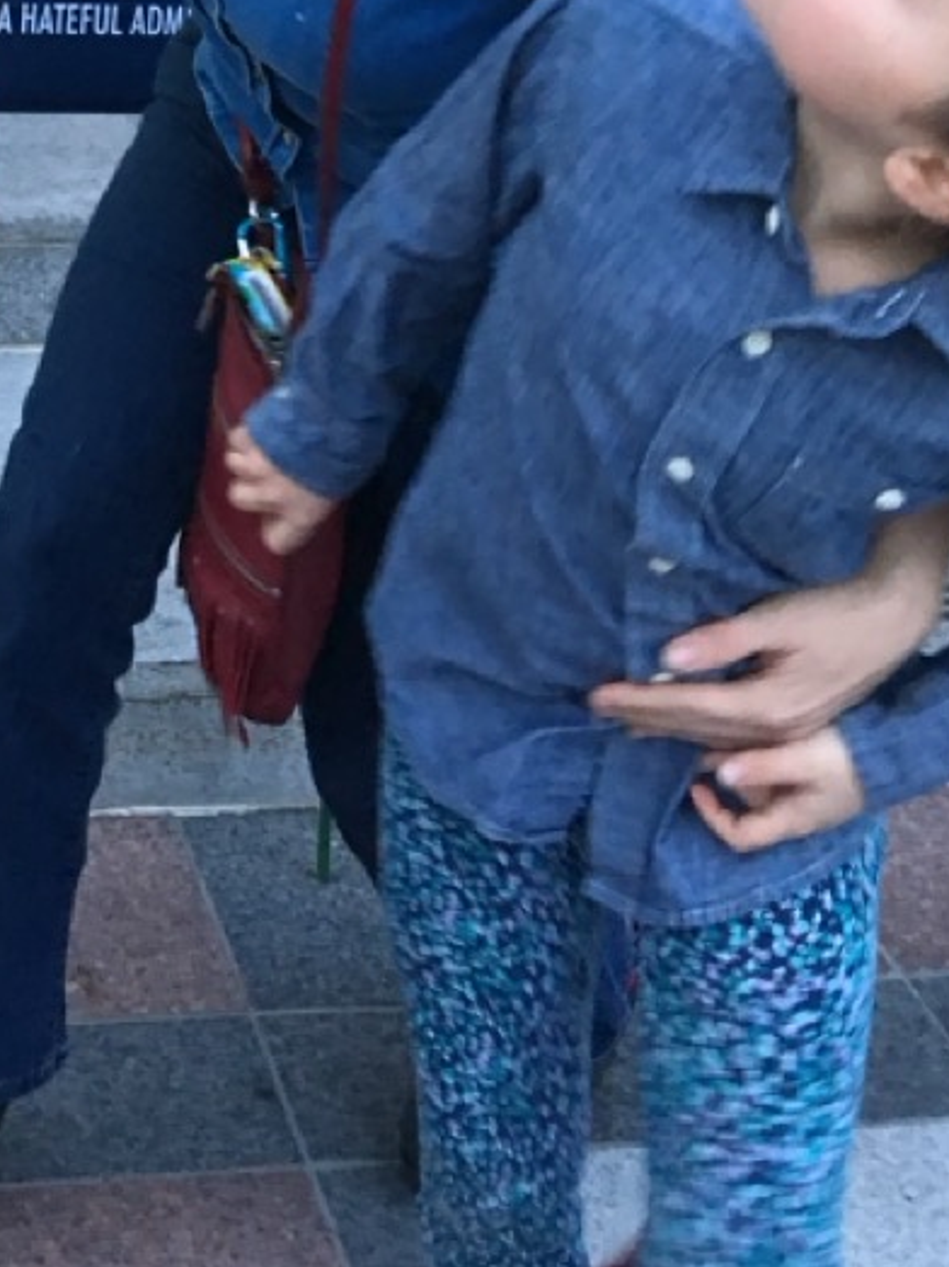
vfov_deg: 25.1
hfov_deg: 19.8
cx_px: -104
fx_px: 2596
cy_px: -184
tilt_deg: -15.8
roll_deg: -3.8
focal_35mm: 71
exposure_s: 1/10
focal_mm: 4.15
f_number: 2.2
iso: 80
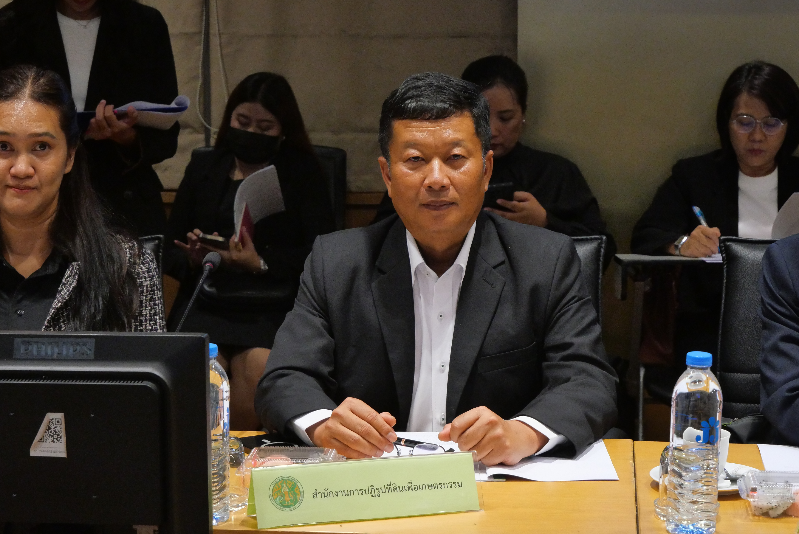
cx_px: 400
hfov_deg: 22.9
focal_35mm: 89
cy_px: 267
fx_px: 1976
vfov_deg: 15.4
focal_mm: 43
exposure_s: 1/125
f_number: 5.6
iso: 2500
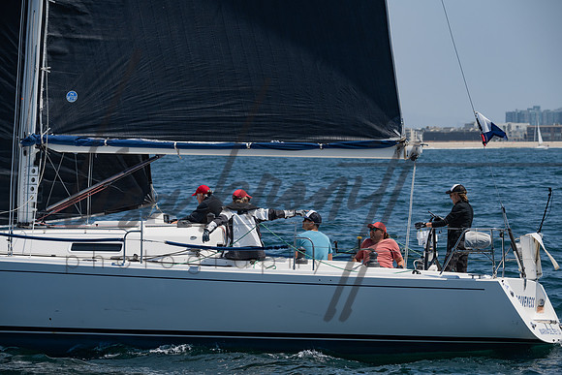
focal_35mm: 155
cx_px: 281
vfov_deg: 8.9
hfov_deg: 13.2
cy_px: 188
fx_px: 2420
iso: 250
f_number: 6.3
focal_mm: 155
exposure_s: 1/2000
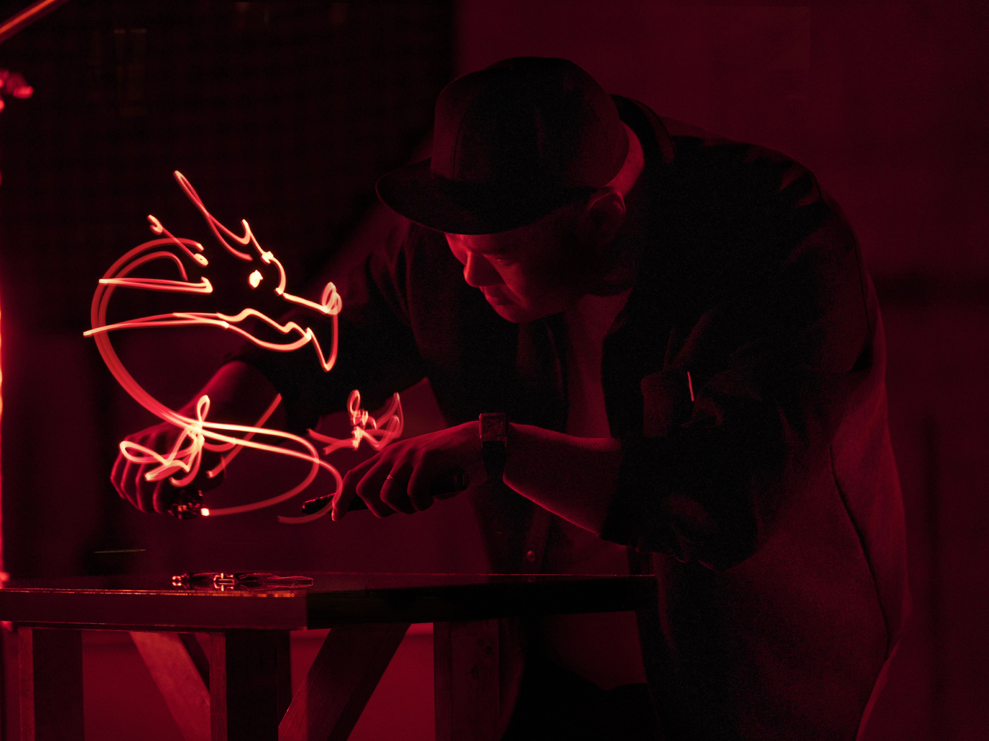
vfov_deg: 11.5
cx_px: 442
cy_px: 371
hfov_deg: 15.3
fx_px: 3686
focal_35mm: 129
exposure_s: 1/160
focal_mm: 119
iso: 5000
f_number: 2.8
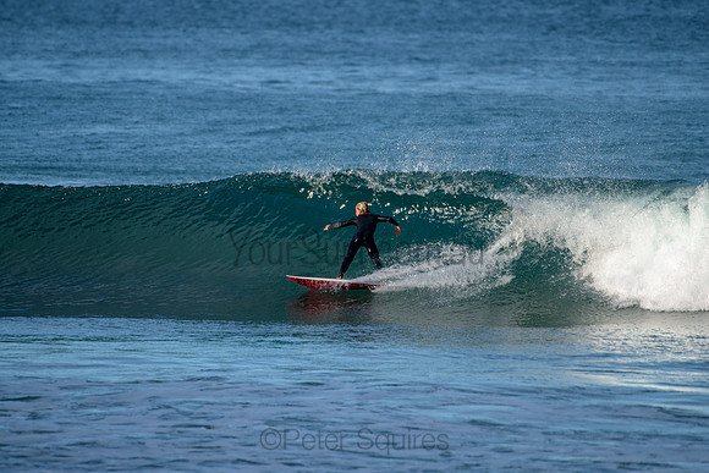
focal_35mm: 613
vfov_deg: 2.2
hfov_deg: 3.4
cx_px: 364
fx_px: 12081
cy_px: 230
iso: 400
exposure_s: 1/2000
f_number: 5.6
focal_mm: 500
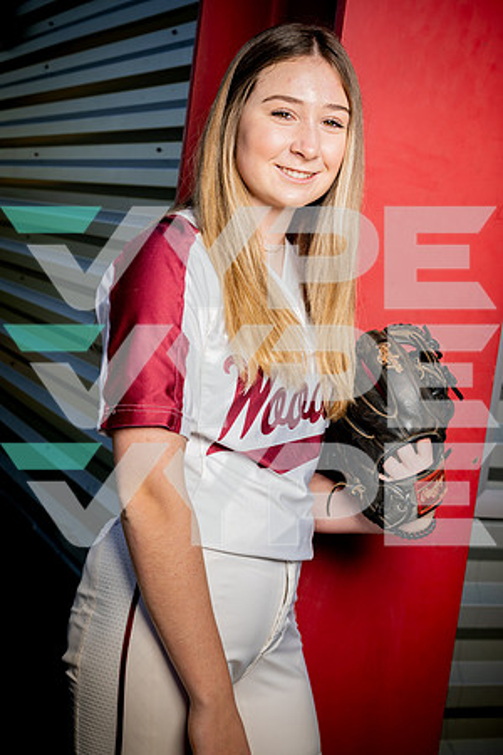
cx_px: 252
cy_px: 378
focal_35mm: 62
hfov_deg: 21.9
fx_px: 1299
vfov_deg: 32.4
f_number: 10
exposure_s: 1/250
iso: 125
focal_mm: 62
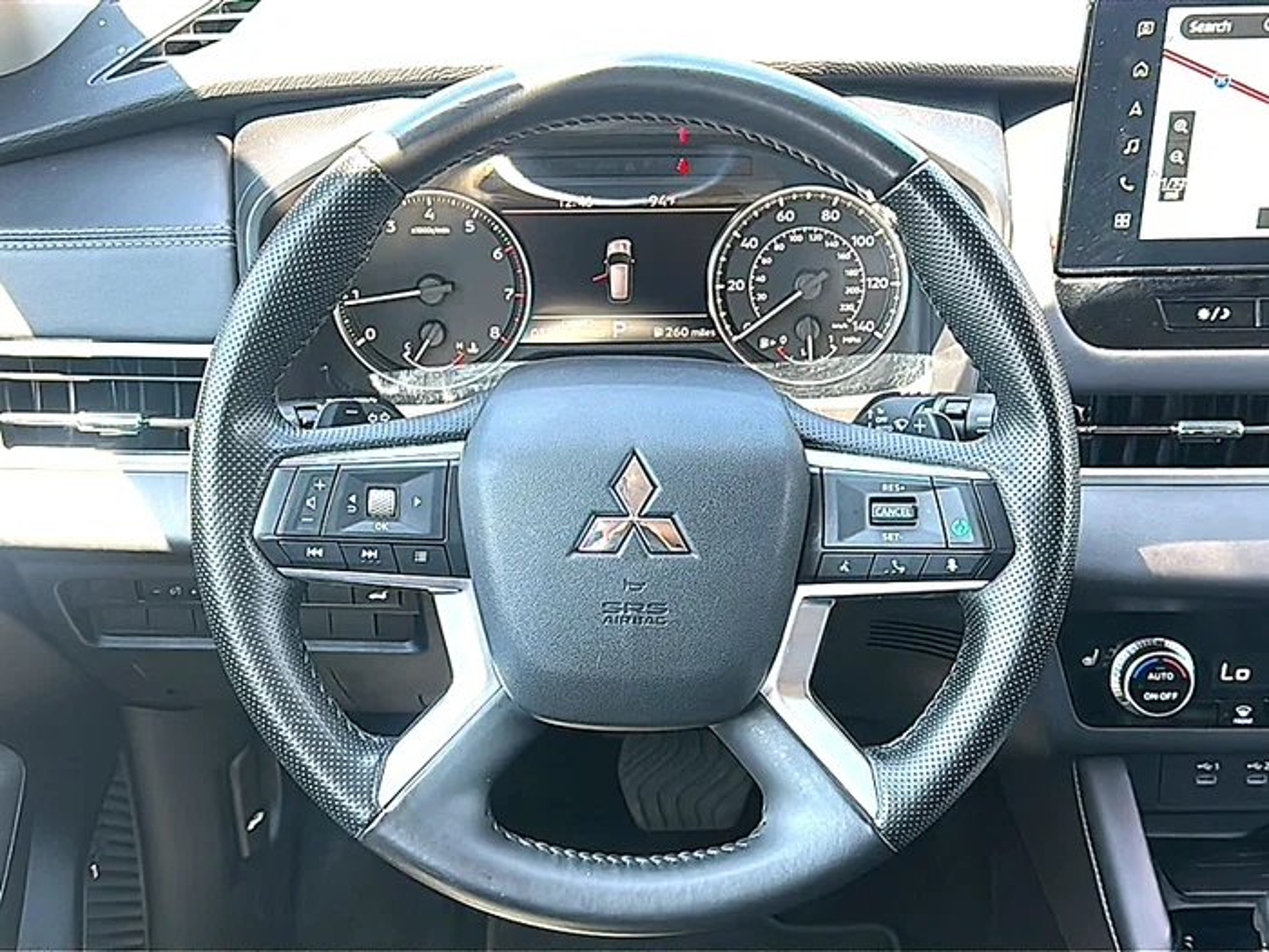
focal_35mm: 45
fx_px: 1650
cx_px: 634
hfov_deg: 42.1
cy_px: 476
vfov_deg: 32.2
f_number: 1.78
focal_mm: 6.86
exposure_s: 1/179
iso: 125
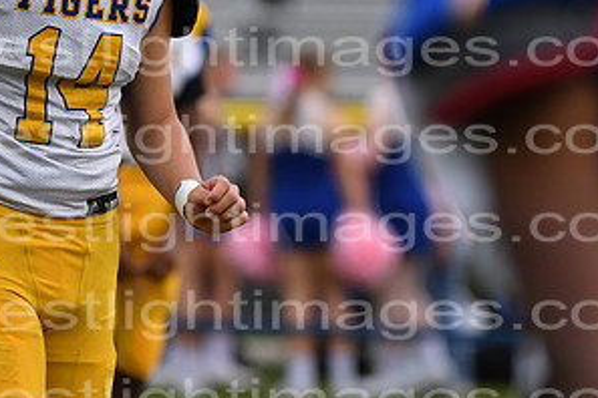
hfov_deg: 2.3
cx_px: 217
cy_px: 95
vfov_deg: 1.6
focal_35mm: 878
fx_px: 14583
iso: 400
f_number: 4
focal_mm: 300
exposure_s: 1/800
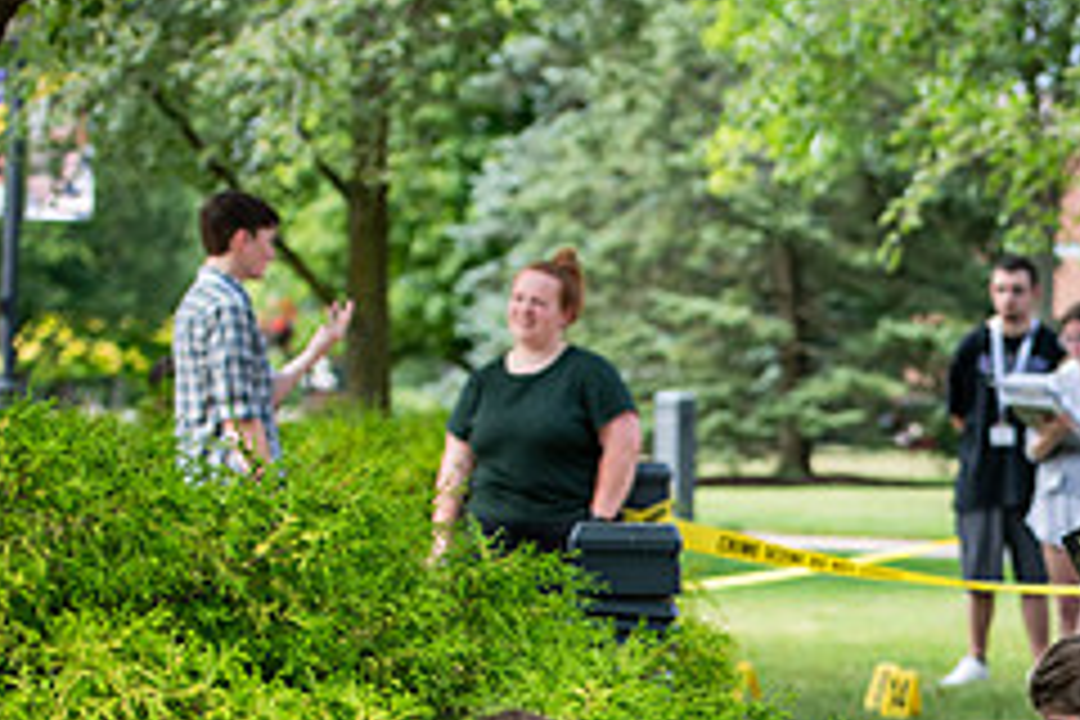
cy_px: 866
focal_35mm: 198
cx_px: 1242
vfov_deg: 6.9
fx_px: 5940
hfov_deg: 10.2
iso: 200
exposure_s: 1/500
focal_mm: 82
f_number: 3.2
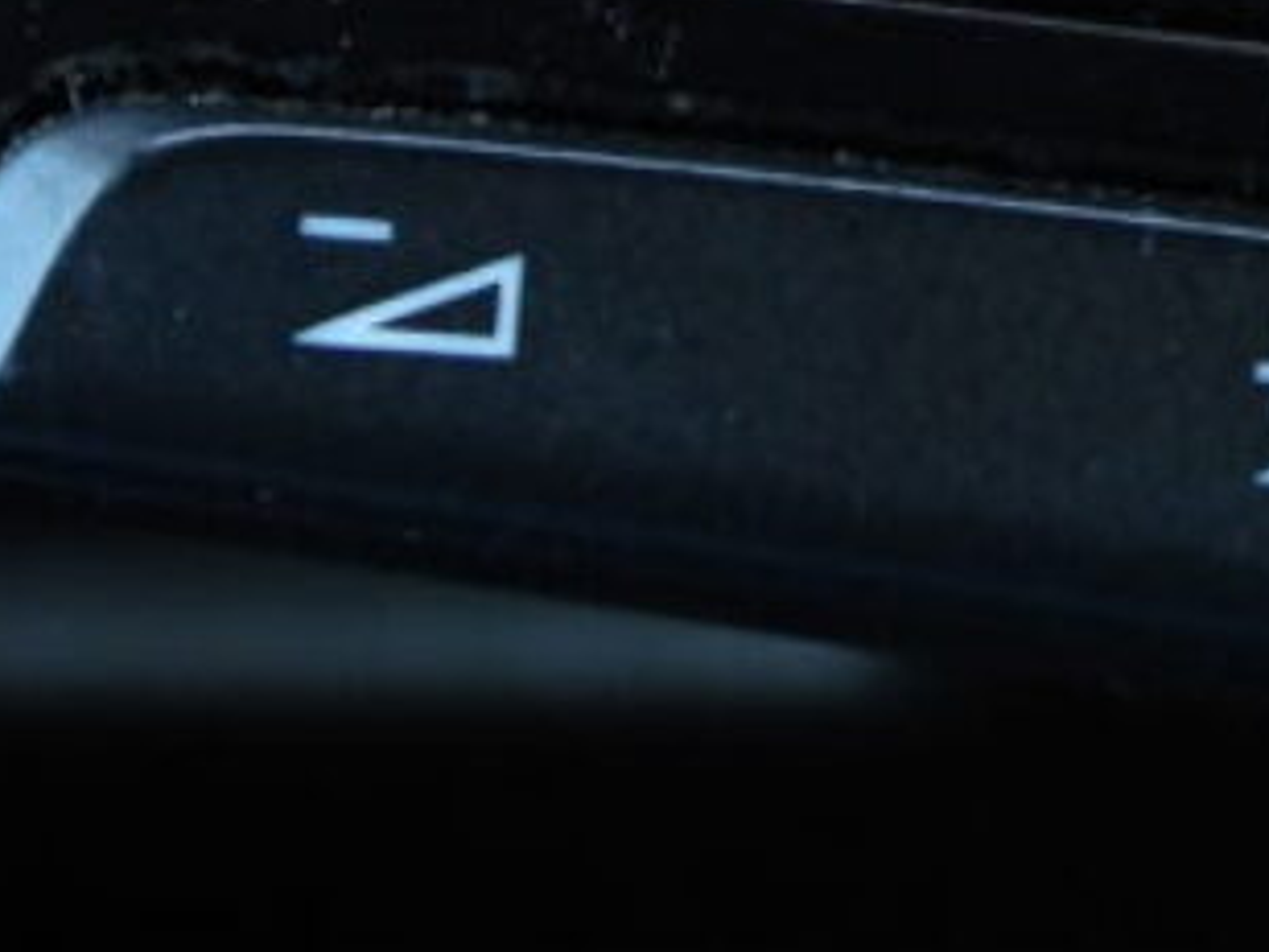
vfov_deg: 6.3
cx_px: 1562
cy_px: -911
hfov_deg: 8.5
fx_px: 8395
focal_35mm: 229
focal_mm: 7.9
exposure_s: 1/30
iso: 125
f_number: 3.2
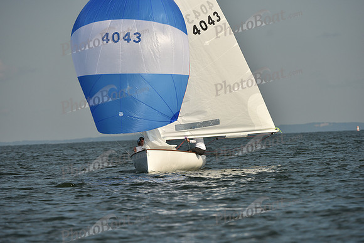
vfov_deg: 3.4
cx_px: 182
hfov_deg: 5.2
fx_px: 4045
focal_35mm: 400
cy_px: 122
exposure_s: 1/1600
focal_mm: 400
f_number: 8
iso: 250
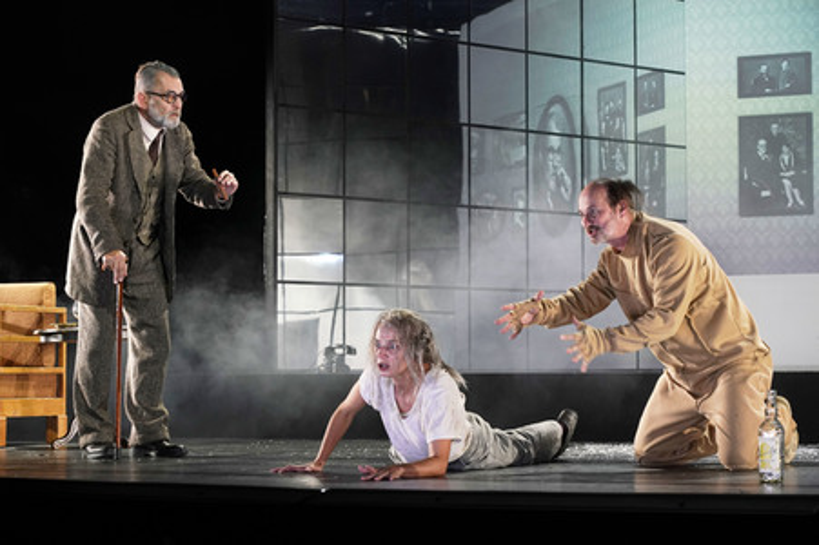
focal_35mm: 83
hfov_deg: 24.5
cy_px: 272
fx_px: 1887
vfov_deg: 16.4
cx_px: 410
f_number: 7.1
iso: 1000
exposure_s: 1/100
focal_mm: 83
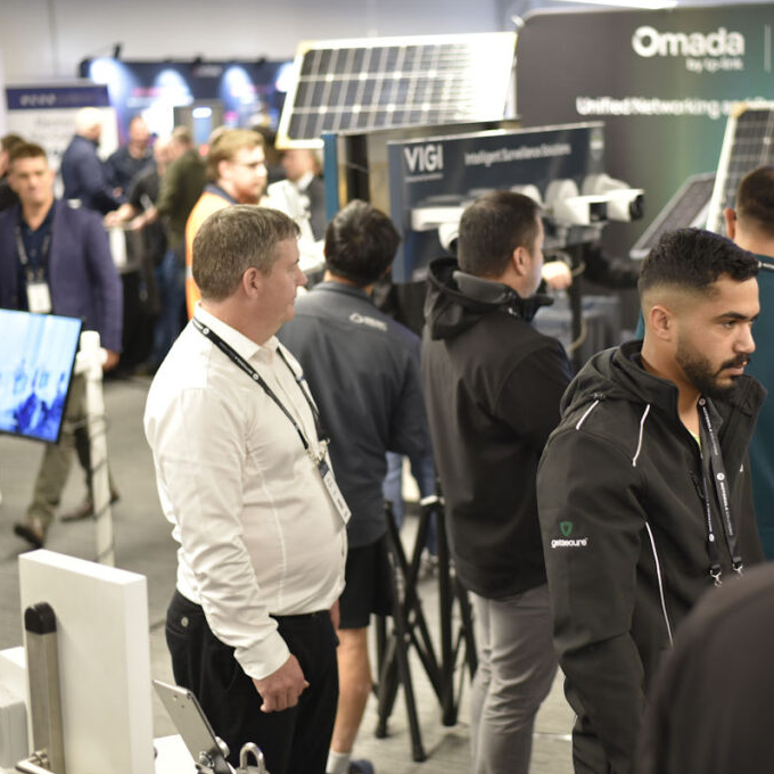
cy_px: 386
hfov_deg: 26.8
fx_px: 1619
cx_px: 485
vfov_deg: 26.9
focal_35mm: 64
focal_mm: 50
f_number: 2.2
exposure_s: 1/60
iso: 800
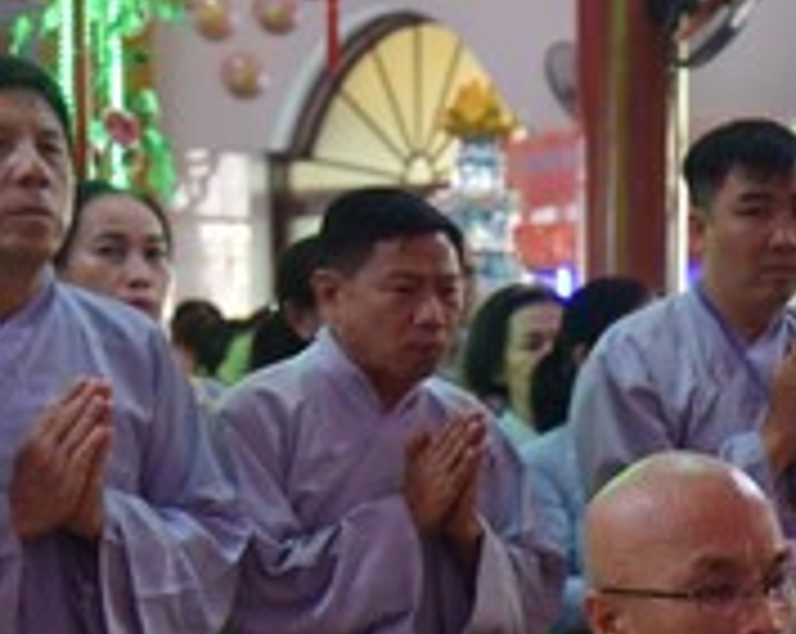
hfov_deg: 11.5
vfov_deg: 9.6
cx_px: 1286
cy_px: 724
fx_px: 3740
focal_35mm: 159
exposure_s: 1/60
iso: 800
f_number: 4
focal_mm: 46
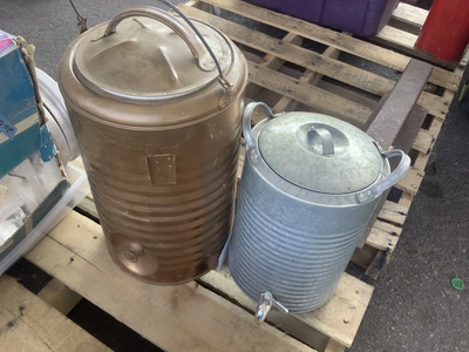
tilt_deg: -47.6
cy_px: 176
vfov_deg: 45.4
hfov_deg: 58.4
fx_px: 420
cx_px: 234
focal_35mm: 31
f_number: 2.4
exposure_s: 1/120
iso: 50
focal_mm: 3.3
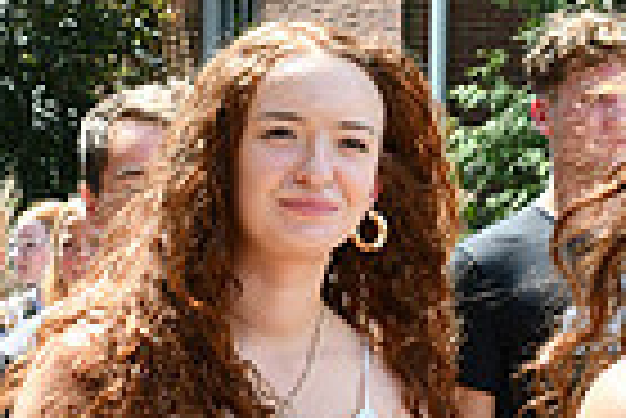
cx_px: 419
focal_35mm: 192
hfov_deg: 10.7
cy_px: 272
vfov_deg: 7.2
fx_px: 3342
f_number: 8
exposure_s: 1/250
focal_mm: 31
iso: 200
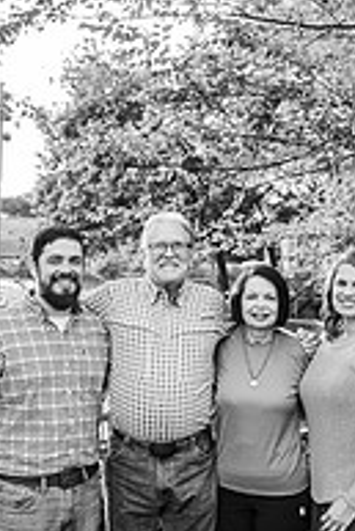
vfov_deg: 35.6
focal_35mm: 56
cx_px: 231
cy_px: 261
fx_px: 827
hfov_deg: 24.1
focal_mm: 24
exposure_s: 1/200
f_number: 3.2
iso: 320
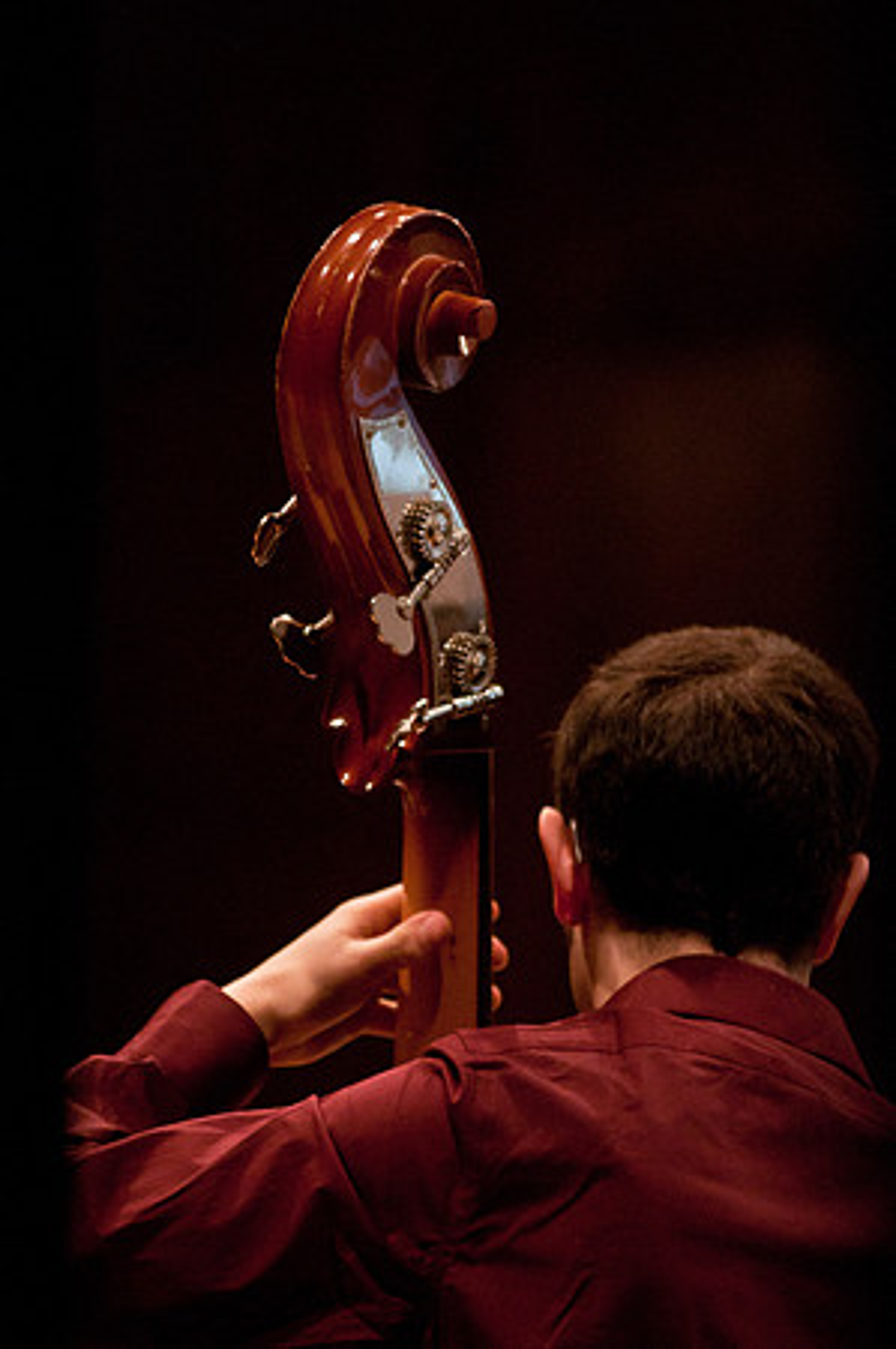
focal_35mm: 300
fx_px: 11225
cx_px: 448
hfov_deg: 4.6
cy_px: 674
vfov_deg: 6.9
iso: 1600
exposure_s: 1/50
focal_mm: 200
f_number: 3.2
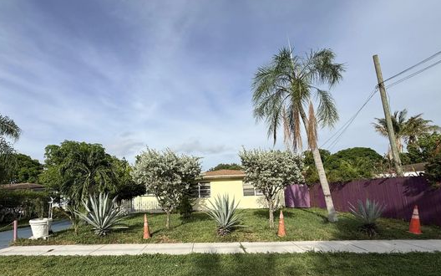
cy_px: 171
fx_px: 216
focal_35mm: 18
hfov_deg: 90.2
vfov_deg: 64.1
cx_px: 182
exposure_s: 1/2410
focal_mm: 2.22
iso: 50
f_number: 2.2
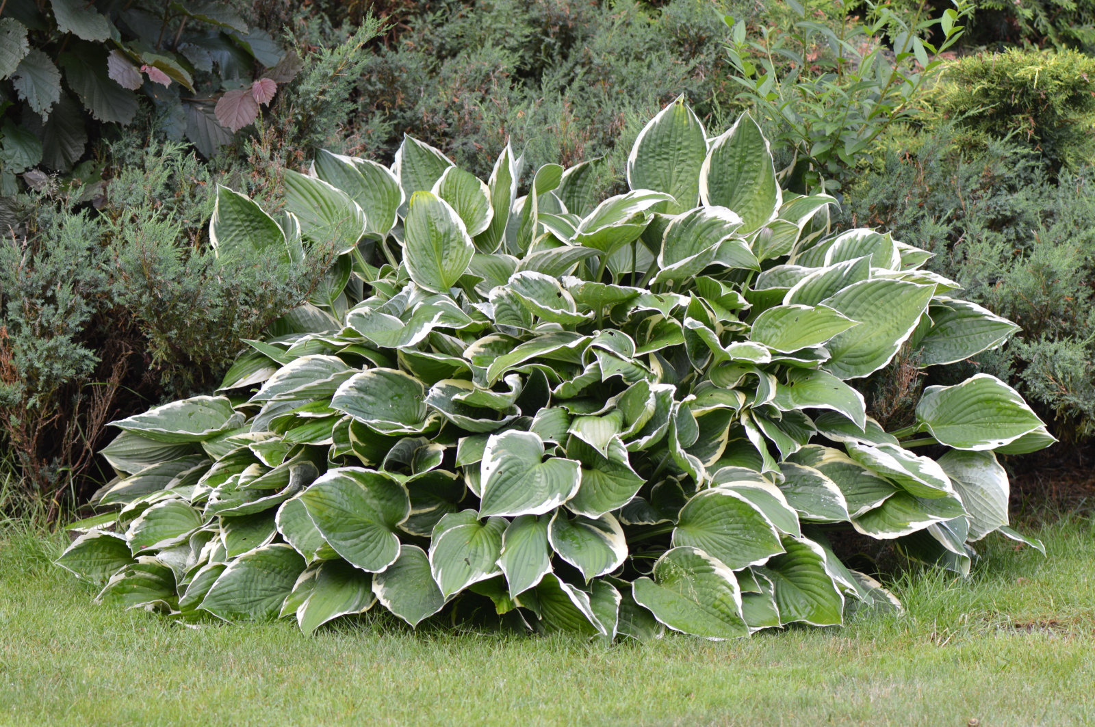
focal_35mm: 158
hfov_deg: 13.1
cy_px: 364
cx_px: 548
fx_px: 4785
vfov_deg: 8.7
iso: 100
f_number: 4.5
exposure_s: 1/60
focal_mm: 105
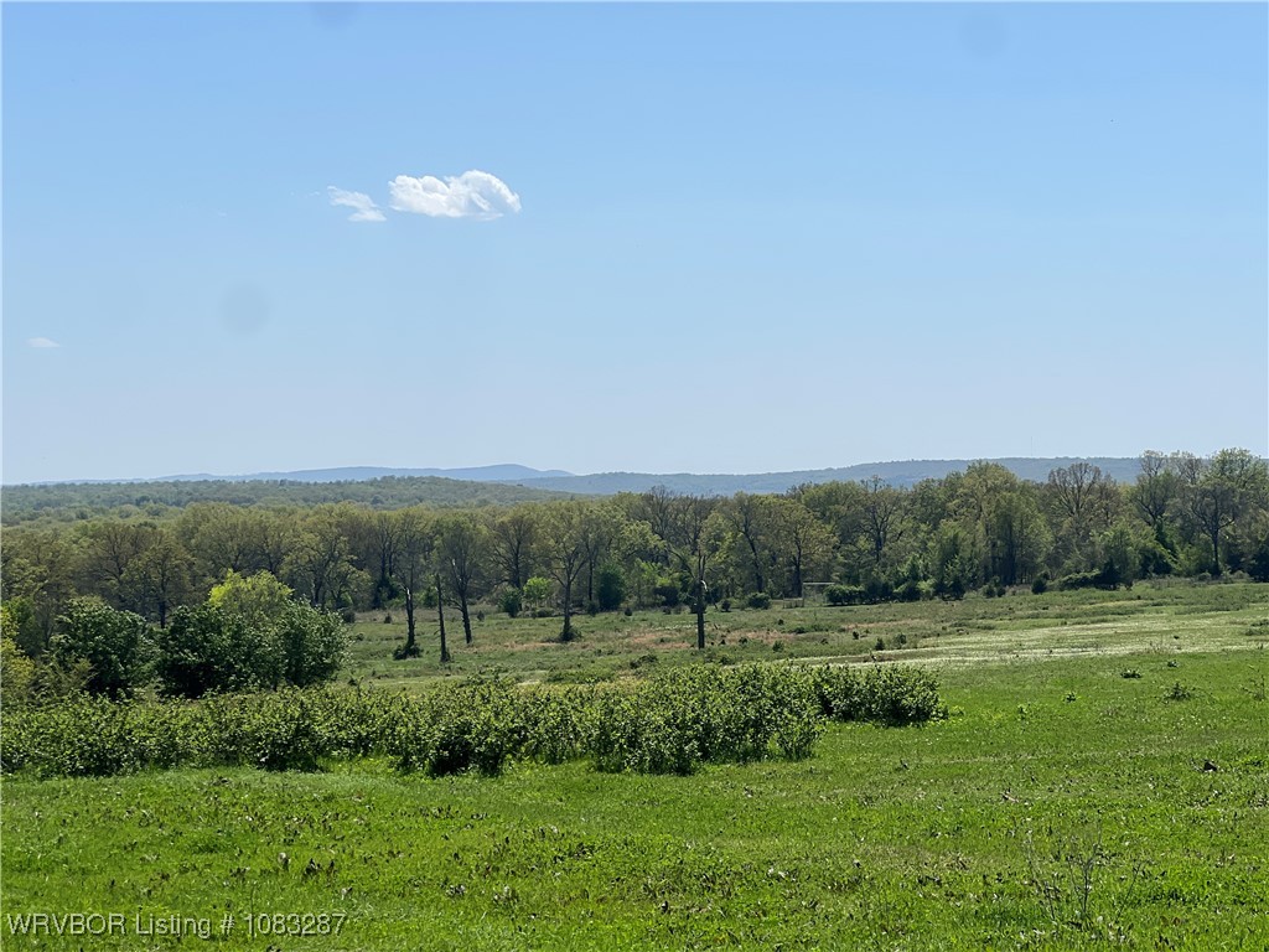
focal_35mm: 77
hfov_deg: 25.3
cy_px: 476
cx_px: 634
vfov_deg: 19.1
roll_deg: -0.6
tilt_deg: +0.4
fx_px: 2823
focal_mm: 9
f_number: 2.8
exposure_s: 1/1754
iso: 32
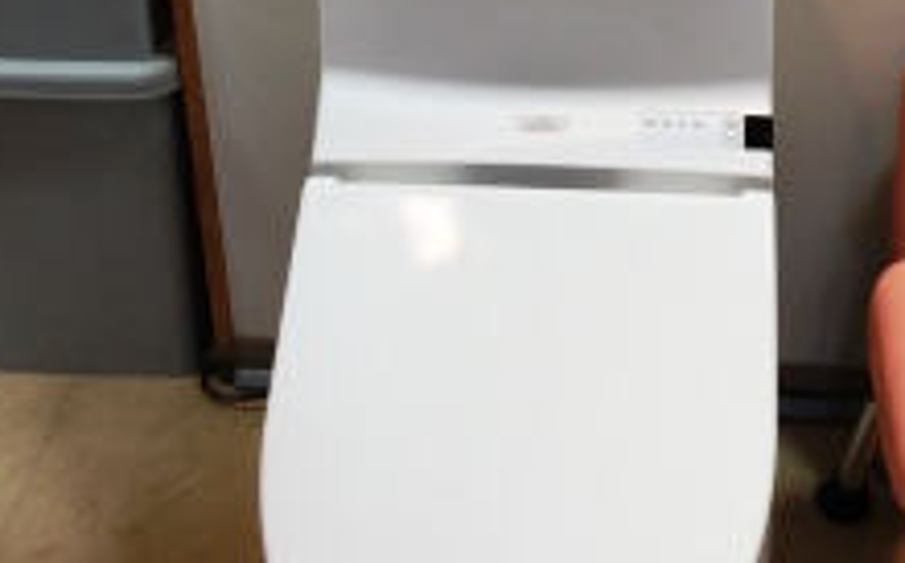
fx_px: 1651
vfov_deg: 18.8
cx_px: 564
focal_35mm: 67
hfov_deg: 30.5
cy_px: -25
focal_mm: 3.3
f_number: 2.4
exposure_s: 1/30
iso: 32
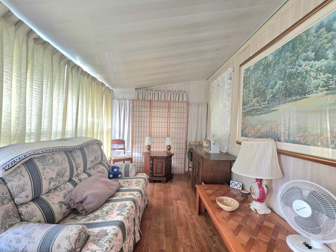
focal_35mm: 14
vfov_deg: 85.6
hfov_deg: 102.0
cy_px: 132
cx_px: 162
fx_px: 136
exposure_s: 1/60.2
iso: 250
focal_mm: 2.2
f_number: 1.9
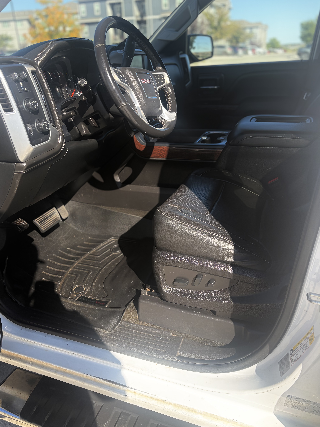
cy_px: 213
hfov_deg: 51.4
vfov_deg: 65.3
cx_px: 157
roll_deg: +2.7
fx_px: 333
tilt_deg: -26.3
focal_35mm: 27
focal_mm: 5.96
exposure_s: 1/1099
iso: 64
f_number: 1.6
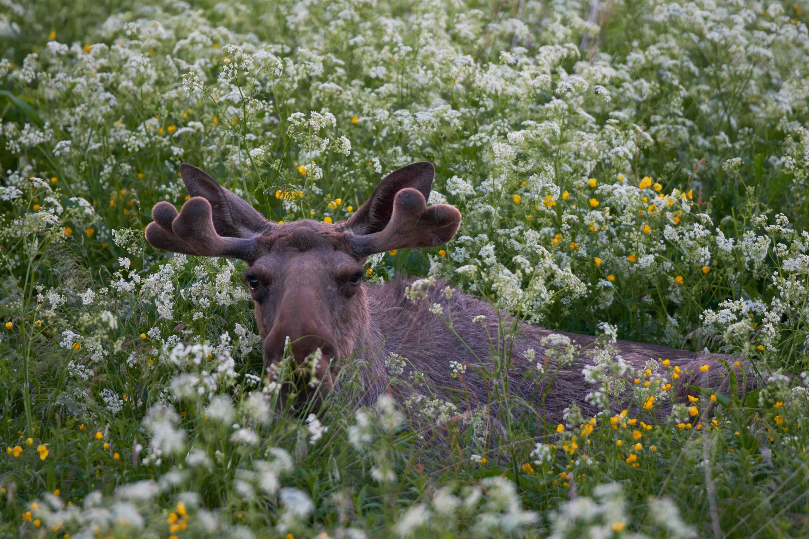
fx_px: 6742
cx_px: 404
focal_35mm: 300
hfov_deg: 6.9
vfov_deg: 4.6
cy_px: 270
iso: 100
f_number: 2.8
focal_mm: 200
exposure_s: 1/100
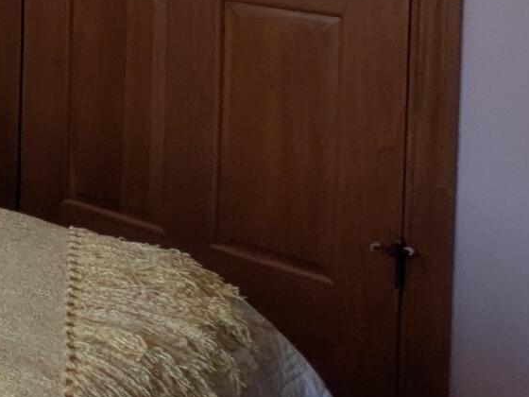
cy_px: -190
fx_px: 1146
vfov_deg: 17.7
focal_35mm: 75
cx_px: -693
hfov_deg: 15.7
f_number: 2.2
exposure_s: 1/261
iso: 52
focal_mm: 1.83
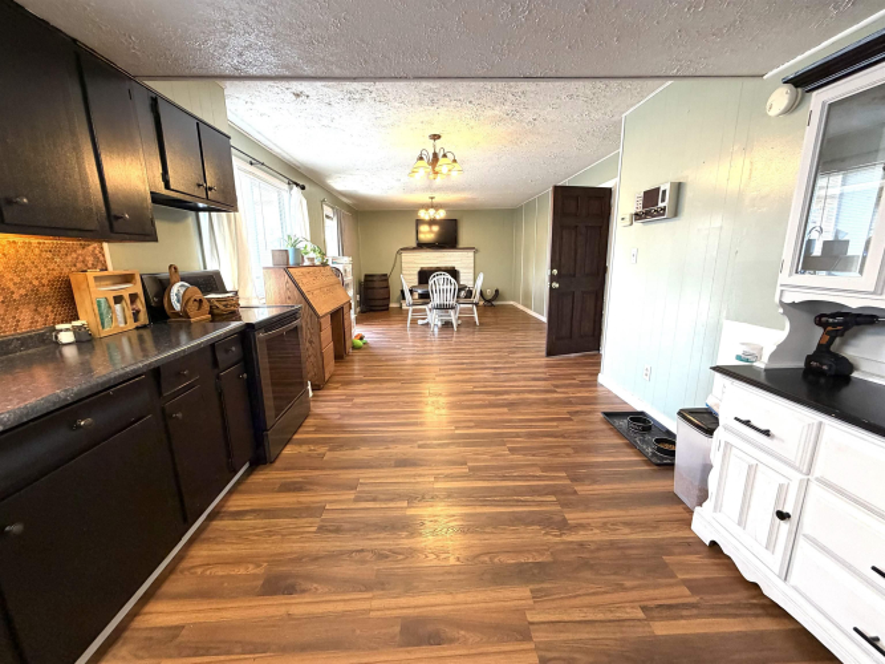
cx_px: 442
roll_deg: +0.8
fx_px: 358
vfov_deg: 85.7
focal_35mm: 14
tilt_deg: -12.1
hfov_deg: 102.1
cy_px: 332
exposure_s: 1/60
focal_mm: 2.22
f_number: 2.2
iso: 250
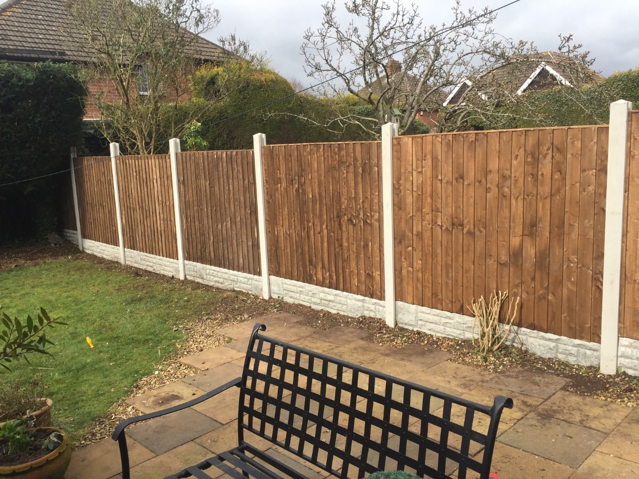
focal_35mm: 29
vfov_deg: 48.2
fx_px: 535
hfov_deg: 61.7
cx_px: 320
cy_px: 240
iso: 32
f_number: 2.2
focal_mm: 4.15
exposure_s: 1/1319
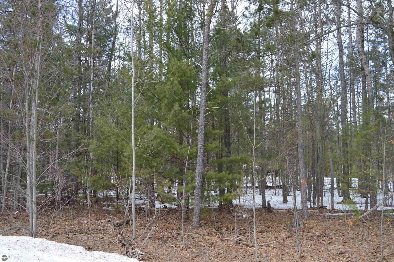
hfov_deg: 55.1
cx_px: 197
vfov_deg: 38.3
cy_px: 131
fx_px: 377
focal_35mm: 34
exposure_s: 1/125
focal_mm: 23
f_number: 5.6
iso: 100
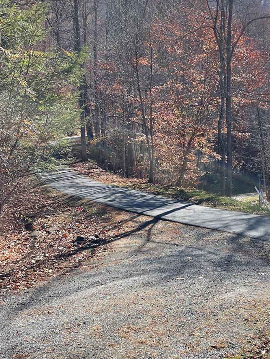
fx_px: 468
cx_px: 183
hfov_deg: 31.9
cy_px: 213
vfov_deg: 41.9
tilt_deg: -5.8
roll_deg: +3.4
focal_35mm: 45
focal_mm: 4.2
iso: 32
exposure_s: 1/1916
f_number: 1.6
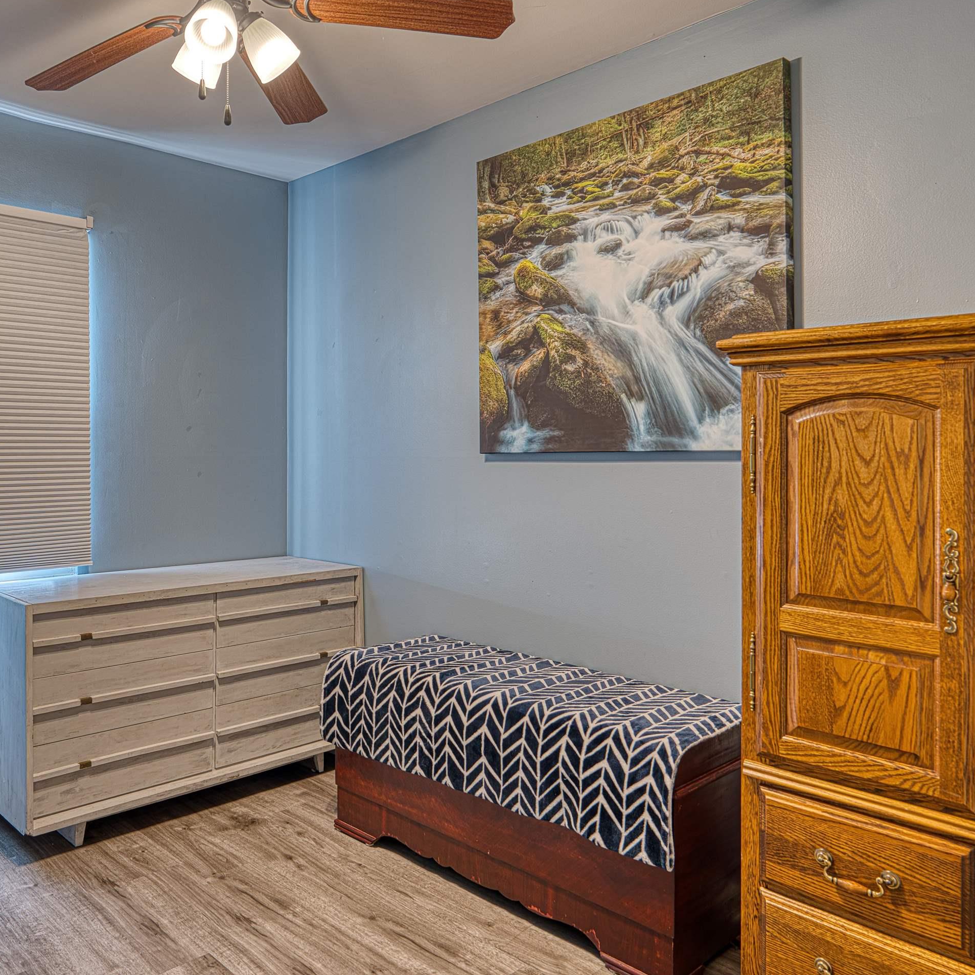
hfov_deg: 59.4
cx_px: 315
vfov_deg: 60.9
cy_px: 468
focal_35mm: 26
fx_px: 829
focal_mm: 19
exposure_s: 1/1.67
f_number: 5.6
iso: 100
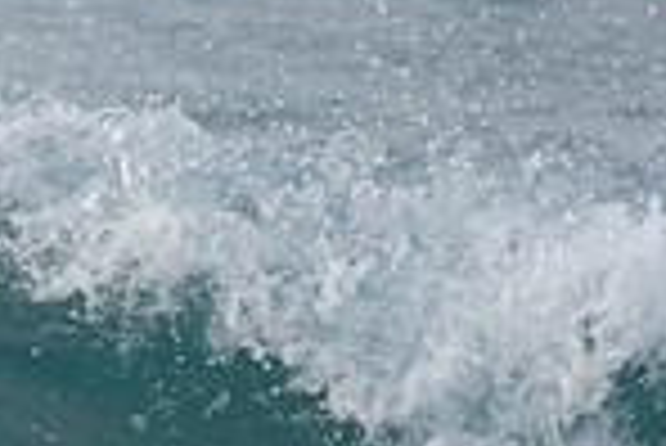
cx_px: -356
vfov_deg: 0.5
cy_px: 457
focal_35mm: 2943
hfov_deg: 0.7
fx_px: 54498
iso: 560
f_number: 5.6
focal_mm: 500
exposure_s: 1/2000
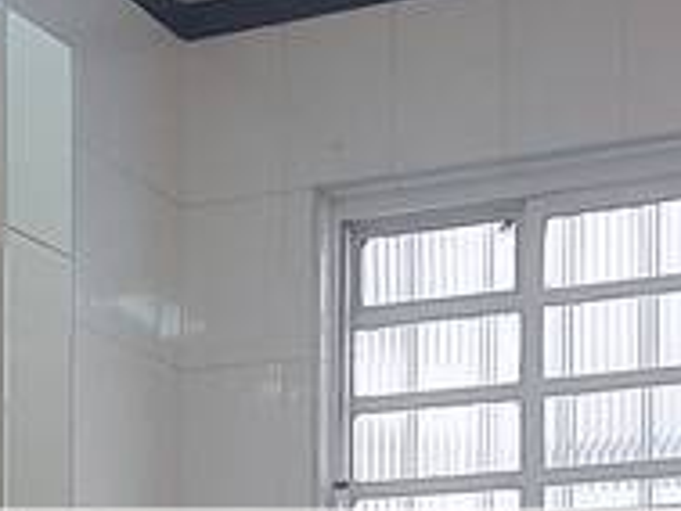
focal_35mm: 99
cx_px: 177
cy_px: 781
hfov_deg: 19.7
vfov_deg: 14.0
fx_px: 1949
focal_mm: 1.8
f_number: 2.2
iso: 80
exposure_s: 1/60
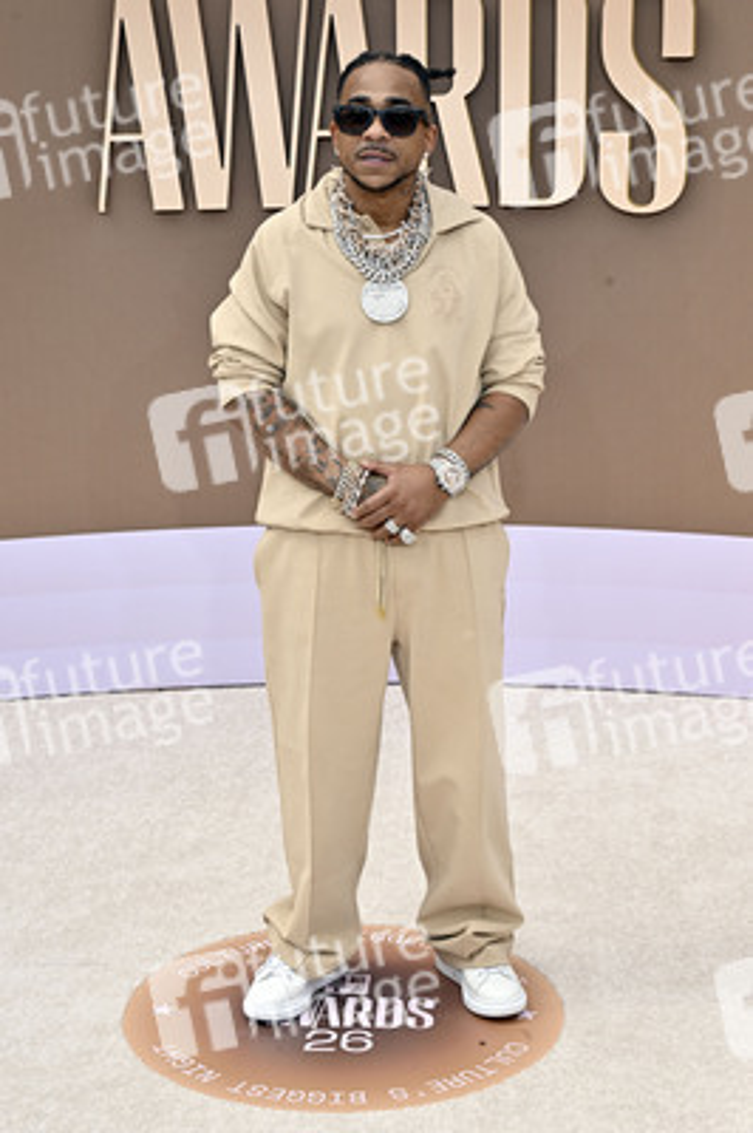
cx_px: 376
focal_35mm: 52
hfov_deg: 25.9
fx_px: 1634
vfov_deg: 38.2
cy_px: 566
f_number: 11
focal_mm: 52
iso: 400
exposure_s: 1/320
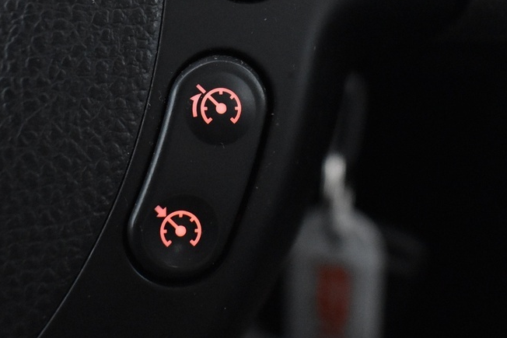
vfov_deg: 19.7
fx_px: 944
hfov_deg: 30.1
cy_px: 4
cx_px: 265
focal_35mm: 67
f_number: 3.5
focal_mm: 18
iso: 3200
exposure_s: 1/25
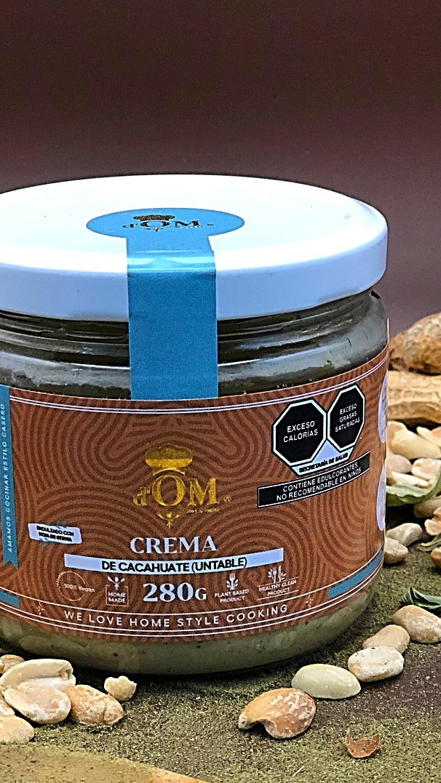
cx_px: 159
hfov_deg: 14.6
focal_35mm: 83
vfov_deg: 25.5
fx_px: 1725
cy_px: 519
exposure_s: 1/30
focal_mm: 6.6
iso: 250
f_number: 2.8
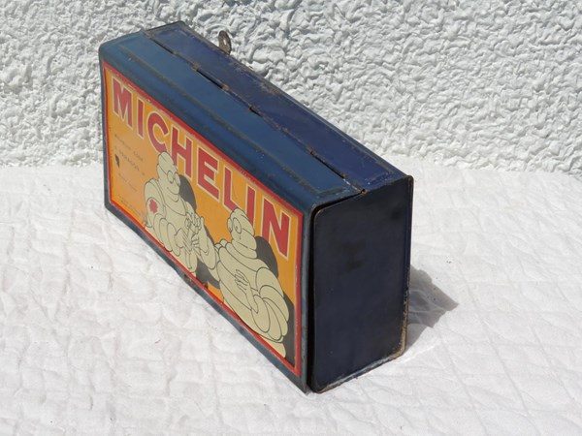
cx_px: 291
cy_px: 218
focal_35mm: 70
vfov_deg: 21.0
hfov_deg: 27.8
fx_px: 1177
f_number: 4.3
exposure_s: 1/1250
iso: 80
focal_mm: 12.4
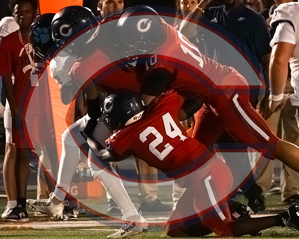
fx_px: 9031
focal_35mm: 1020
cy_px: 94
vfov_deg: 1.5
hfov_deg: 1.9
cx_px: 151
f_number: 4.5
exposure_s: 1/3200
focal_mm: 400
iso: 25600
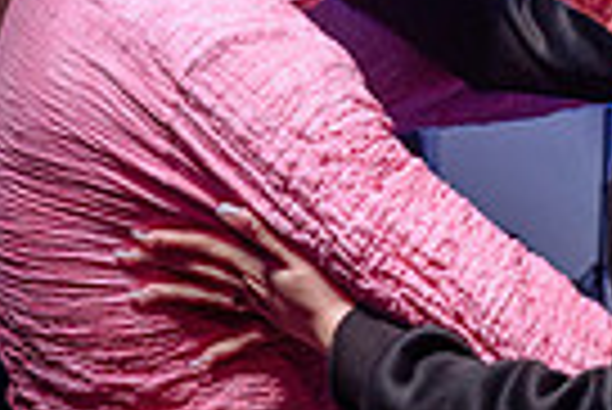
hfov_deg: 19.7
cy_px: 259
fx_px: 1736
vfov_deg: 13.4
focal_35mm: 102
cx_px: 508
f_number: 2.8
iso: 500
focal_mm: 24
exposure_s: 1/80
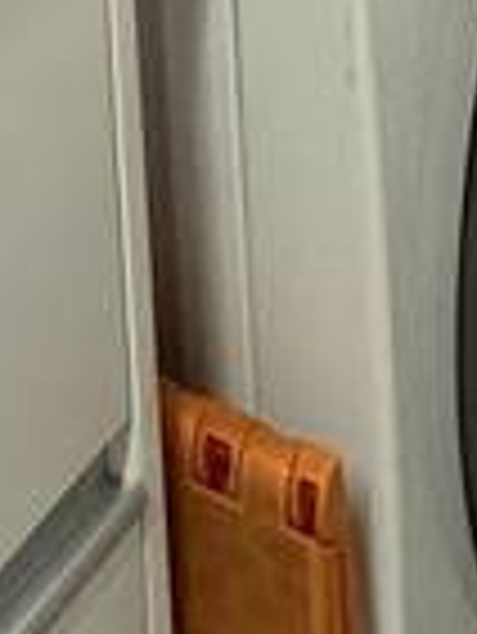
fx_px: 1963
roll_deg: +5.0
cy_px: -895
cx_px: -670
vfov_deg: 13.4
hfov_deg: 11.5
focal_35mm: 107
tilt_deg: -3.8
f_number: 2.2
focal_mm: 2.22
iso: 200
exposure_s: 1/60
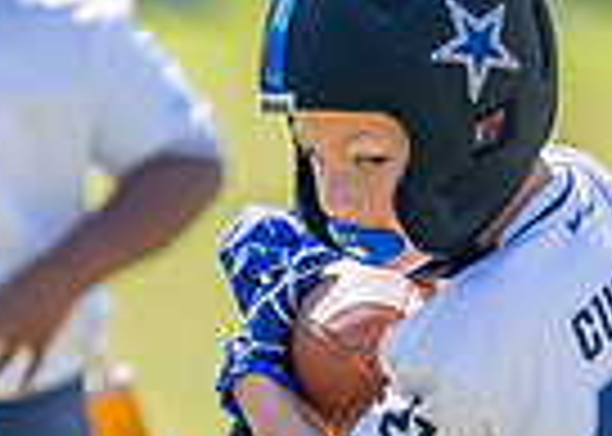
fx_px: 14280
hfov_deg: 2.5
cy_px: 578
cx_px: 564
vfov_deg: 1.8
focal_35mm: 822
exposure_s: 1/2000
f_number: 2.8
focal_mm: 162
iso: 125
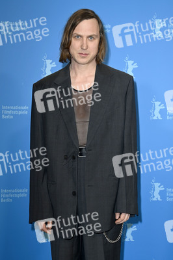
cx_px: 86
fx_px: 448
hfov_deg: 21.9
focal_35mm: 62
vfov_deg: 32.4
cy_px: 130
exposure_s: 1/200
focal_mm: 62
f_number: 5
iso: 800
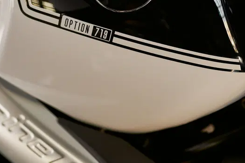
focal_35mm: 80
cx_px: 67
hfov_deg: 25.1
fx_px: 544
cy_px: 55
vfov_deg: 17.0
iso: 400
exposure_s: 1/250
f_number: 2.5
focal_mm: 35
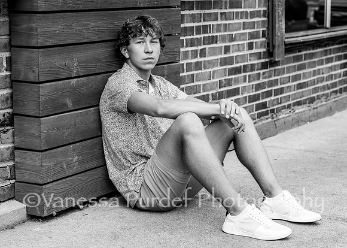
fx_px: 872
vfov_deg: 16.2
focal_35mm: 89
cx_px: 173
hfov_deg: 22.5
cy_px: 121
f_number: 2.8
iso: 400
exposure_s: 1/320
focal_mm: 43
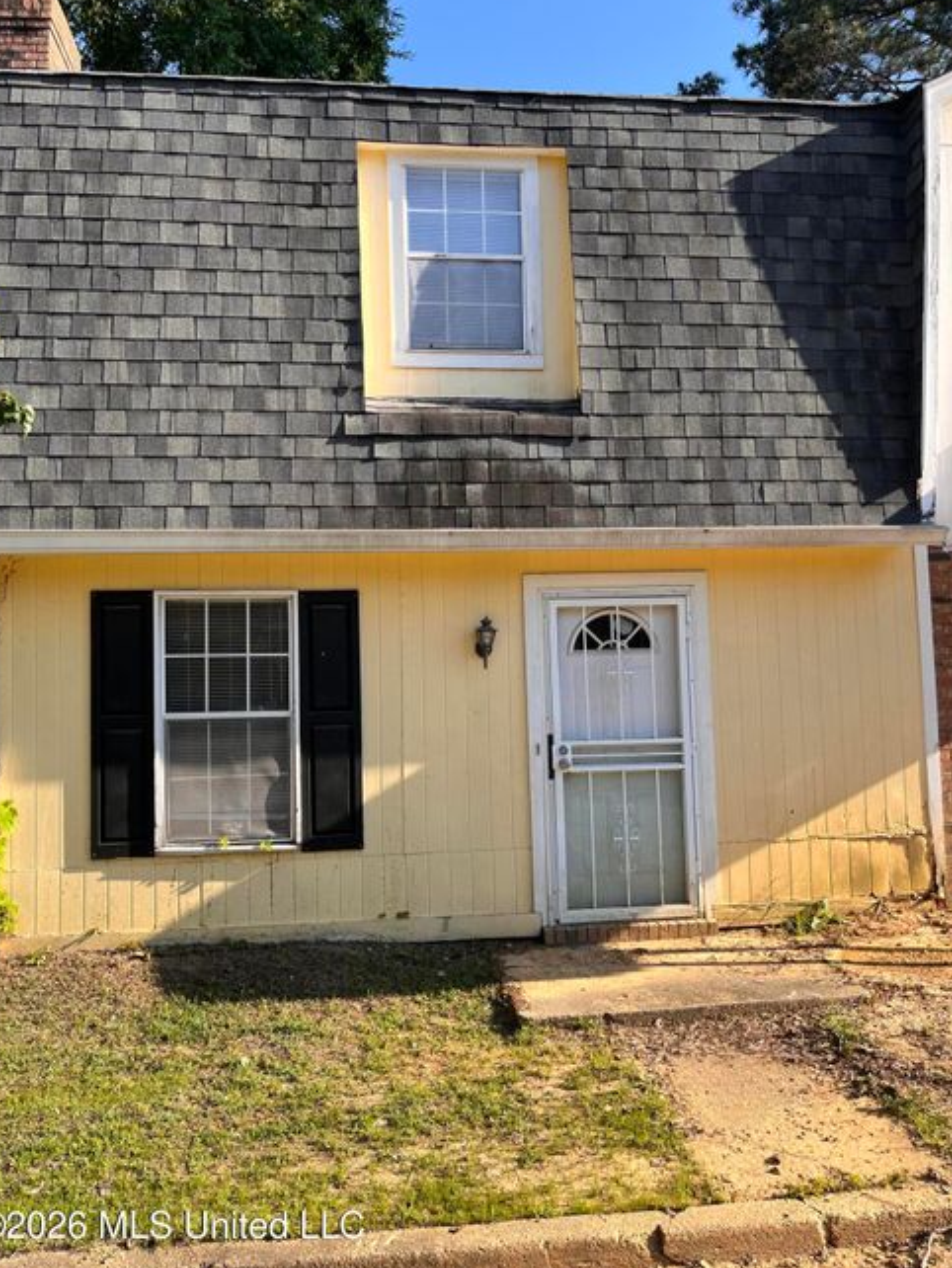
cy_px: 627
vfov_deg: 65.3
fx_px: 989
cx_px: 468
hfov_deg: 51.4
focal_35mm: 27
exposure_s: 1/1238
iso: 50
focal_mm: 5.1
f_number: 1.6
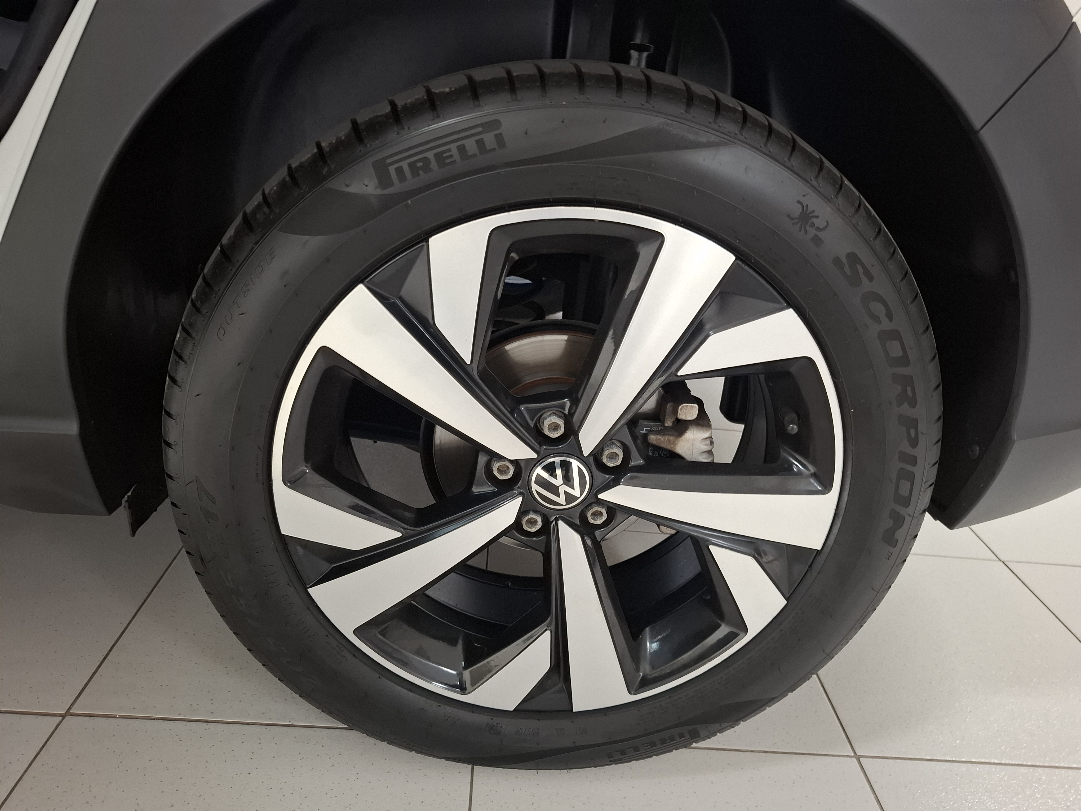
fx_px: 718
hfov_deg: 73.9
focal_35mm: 23
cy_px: 406
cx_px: 540
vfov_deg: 58.9
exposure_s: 1/24
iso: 400
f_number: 1.8
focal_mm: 5.54
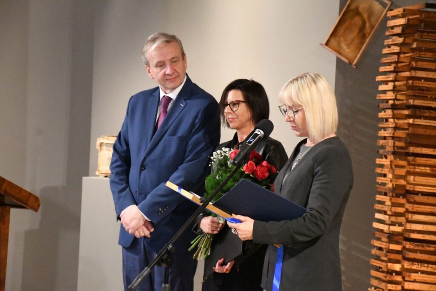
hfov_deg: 16.1
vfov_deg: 10.8
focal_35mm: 127
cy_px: 146
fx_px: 1538
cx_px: 218
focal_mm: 85
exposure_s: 1/160
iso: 18000
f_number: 5.6
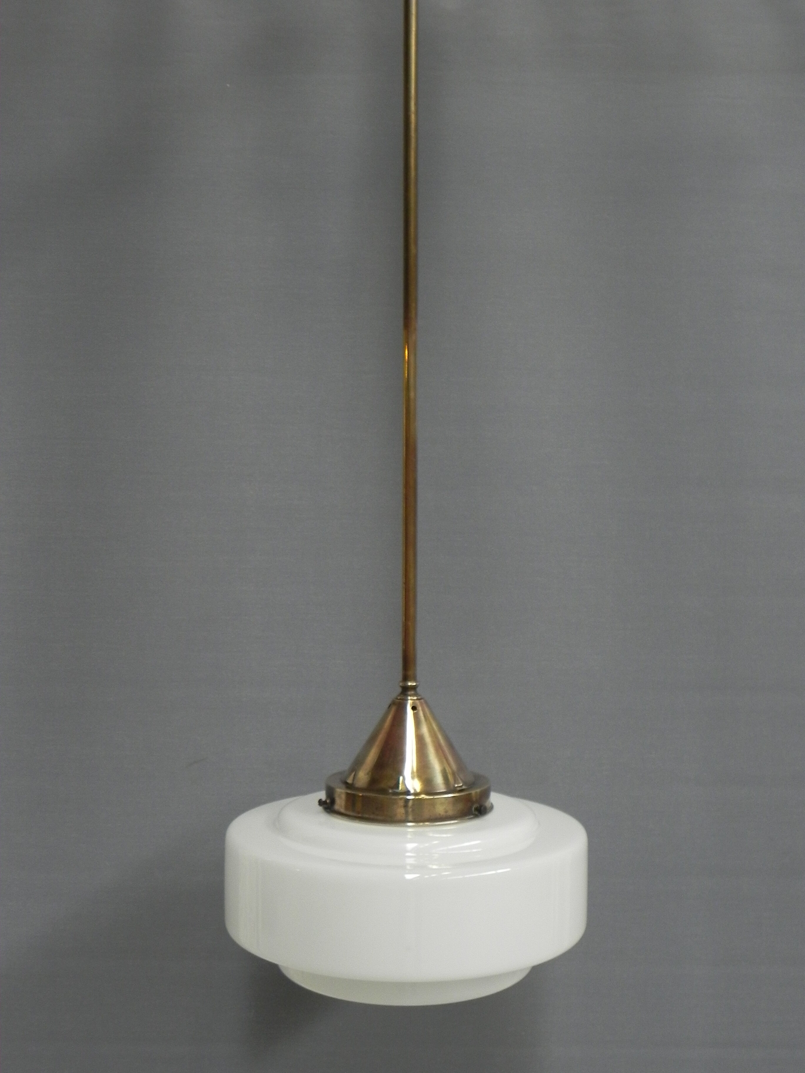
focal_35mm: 41
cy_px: 536
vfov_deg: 45.8
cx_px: 402
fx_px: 1271
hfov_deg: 35.1
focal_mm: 7.3
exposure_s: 1/30
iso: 272
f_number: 3.2
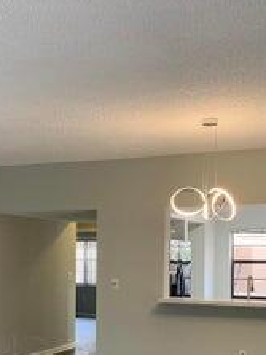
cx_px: 123
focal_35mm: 56
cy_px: 274
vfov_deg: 33.6
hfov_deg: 26.1
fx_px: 574
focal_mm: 4.25
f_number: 1.8
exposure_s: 1/60
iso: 125
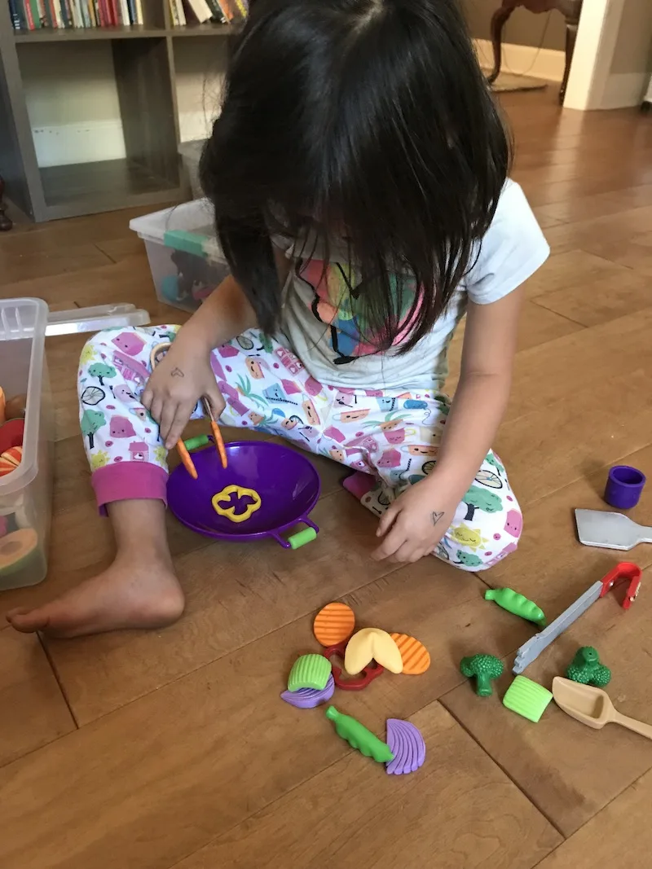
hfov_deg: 49.7
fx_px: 703
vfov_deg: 63.4
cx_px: 326
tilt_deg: -33.0
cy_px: 434
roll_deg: -1.5
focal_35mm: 28
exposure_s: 1/6
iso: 100
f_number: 1.8
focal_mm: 3.99
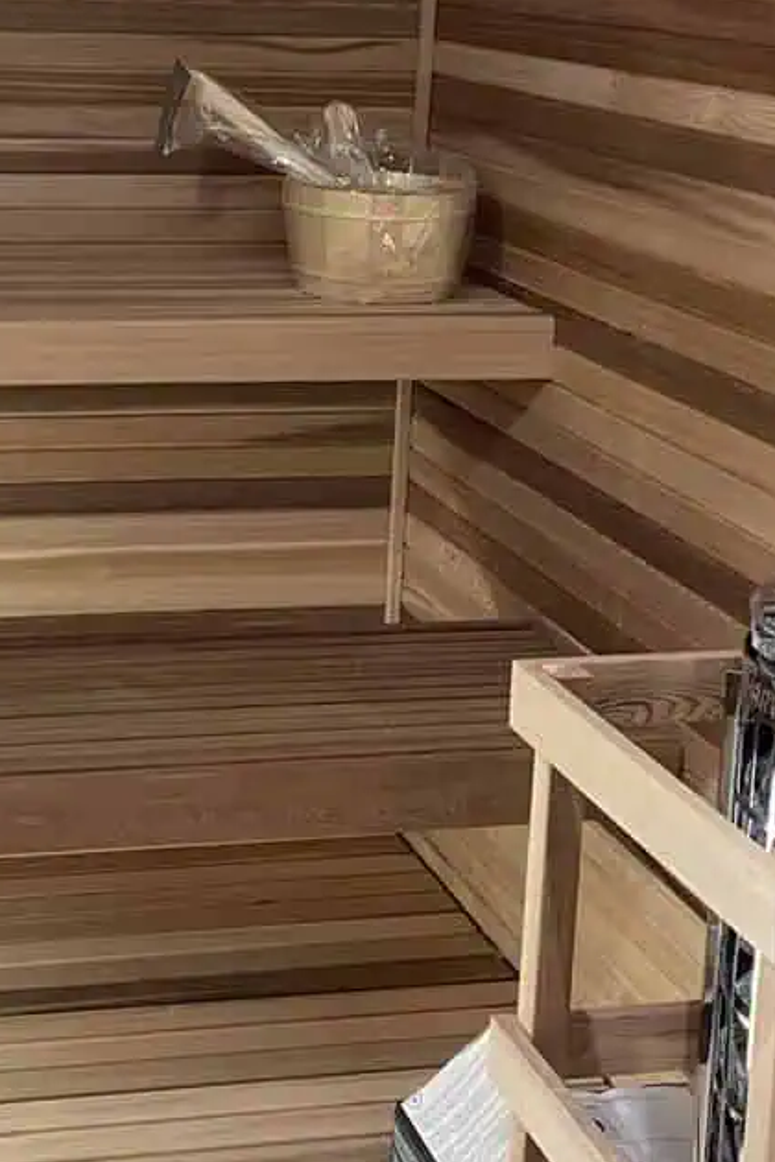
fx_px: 2131
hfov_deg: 20.3
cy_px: 277
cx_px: 114
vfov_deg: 30.0
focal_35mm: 66
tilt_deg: -10.1
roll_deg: -1.0
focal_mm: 5.1
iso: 400
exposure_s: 1/60
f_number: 1.6
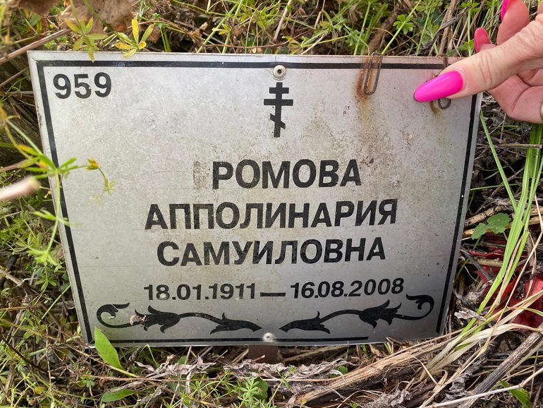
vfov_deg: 51.4
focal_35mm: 27
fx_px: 424
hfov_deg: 65.3
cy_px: 206
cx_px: 263
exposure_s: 1/121
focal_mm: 4.25
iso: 100
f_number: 1.8
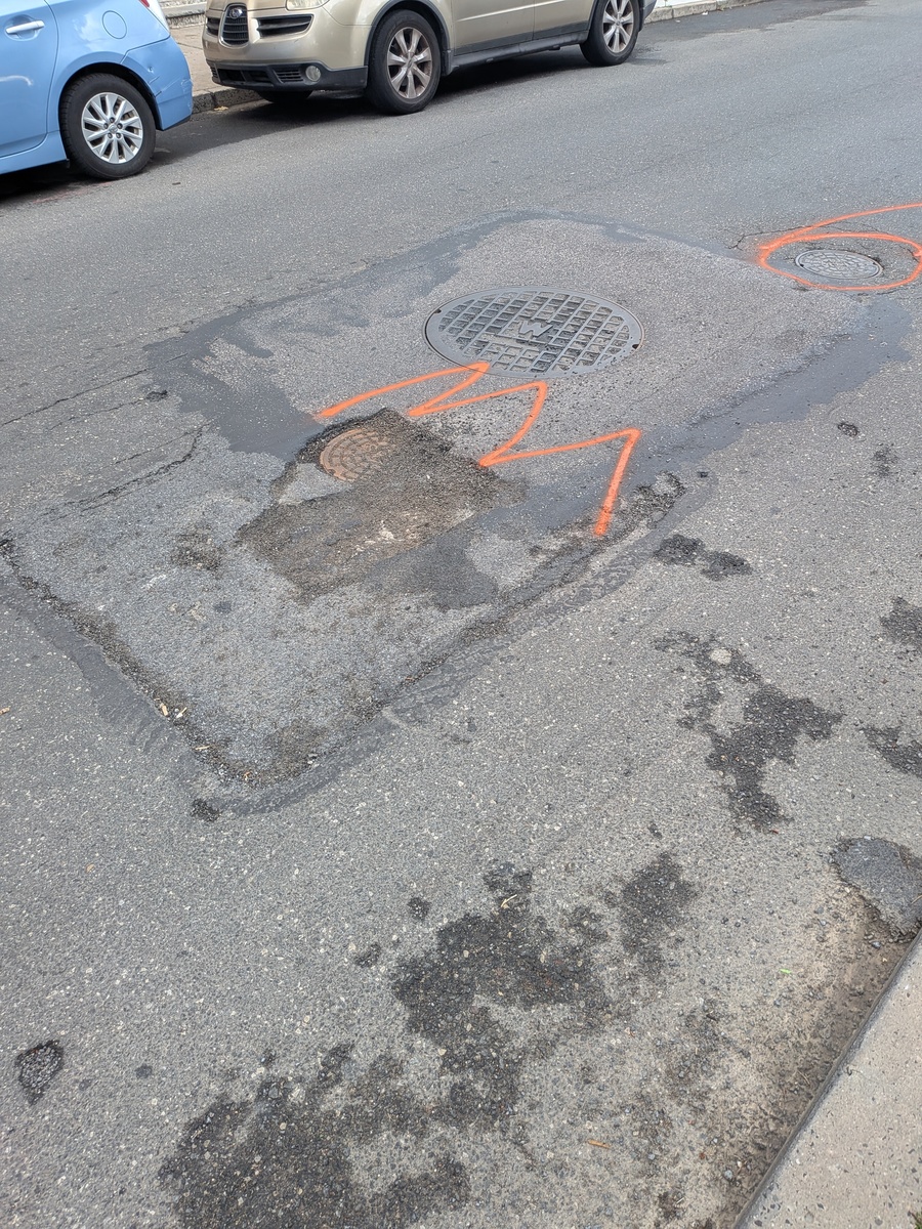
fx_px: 852
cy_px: 614
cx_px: 461
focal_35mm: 24
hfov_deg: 56.8
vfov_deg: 71.6
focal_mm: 4.53
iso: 22
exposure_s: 1/146
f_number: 1.7
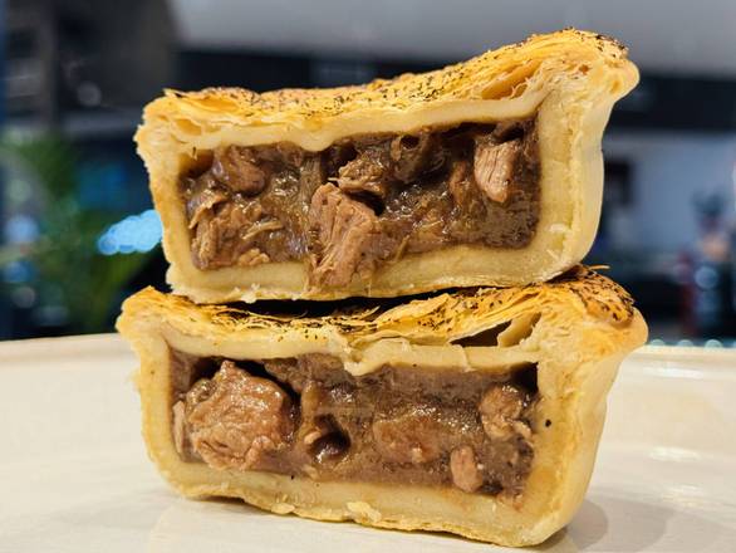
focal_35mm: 48
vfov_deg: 30.3
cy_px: 276
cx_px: 368
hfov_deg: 39.6
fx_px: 1021
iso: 125
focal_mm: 6.76
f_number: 1.78
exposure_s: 1/50
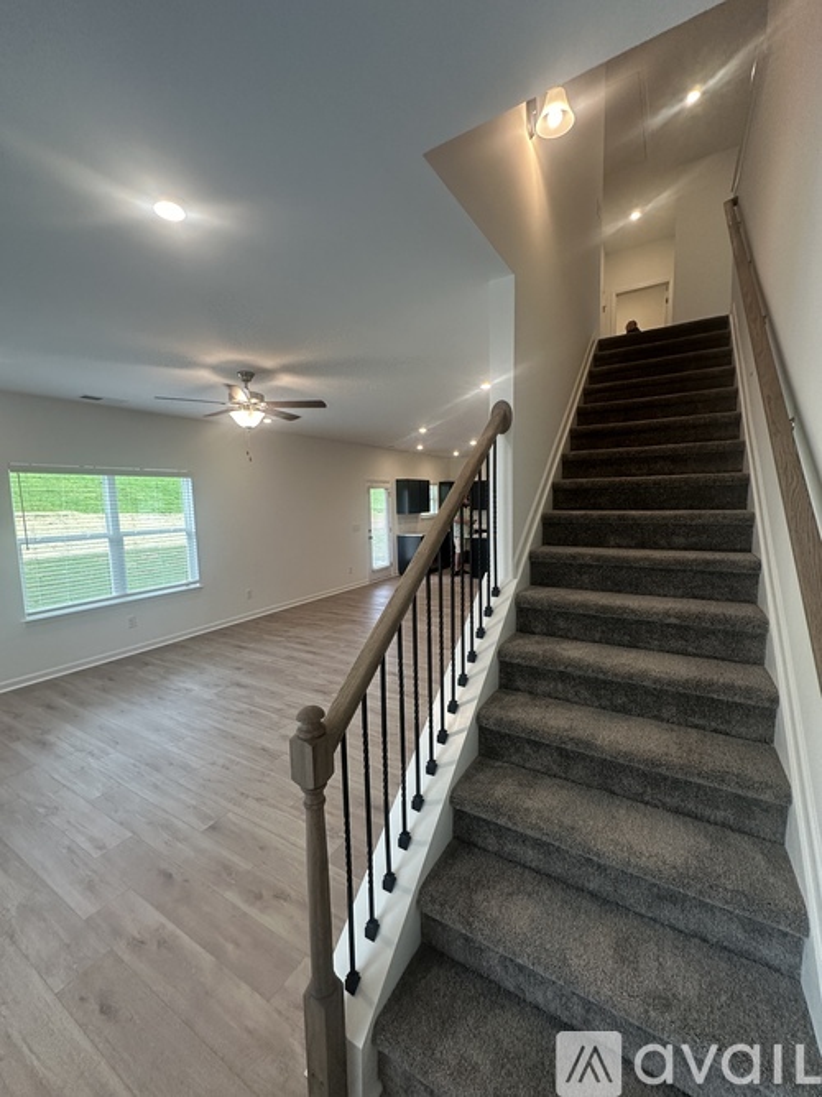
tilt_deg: -6.0
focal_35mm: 14
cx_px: 411
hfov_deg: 85.7
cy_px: 548
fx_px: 443
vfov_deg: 102.1
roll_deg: +0.7
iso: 200
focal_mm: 2.22
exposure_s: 1/120
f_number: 2.2
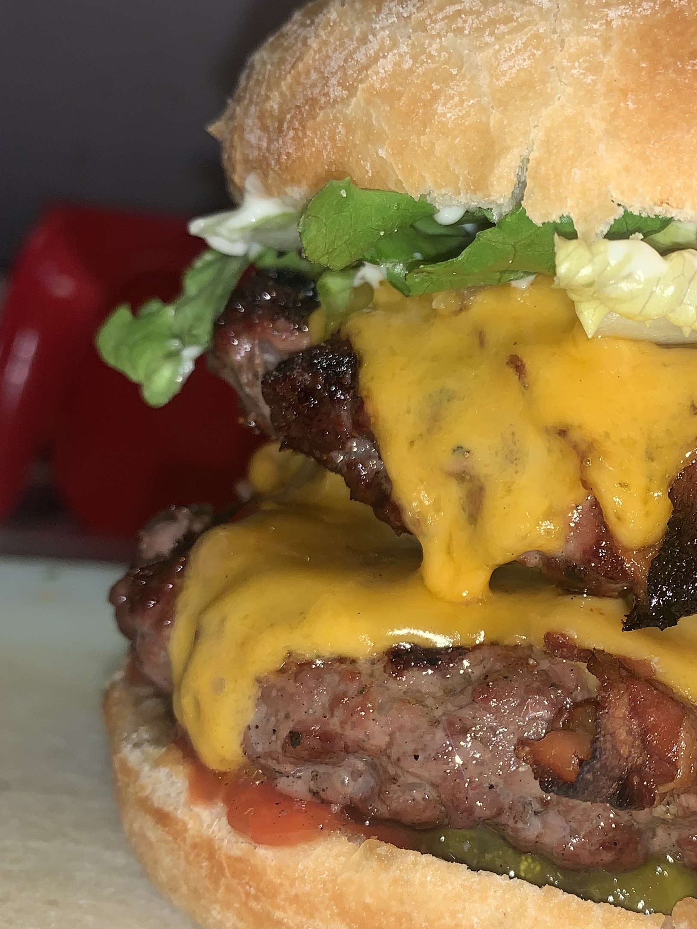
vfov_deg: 39.4
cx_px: 603
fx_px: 1289
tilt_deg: -7.0
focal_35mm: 48
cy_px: 588
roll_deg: -12.2
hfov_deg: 29.2
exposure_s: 1/60
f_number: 1.8
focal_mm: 4.25
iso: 25
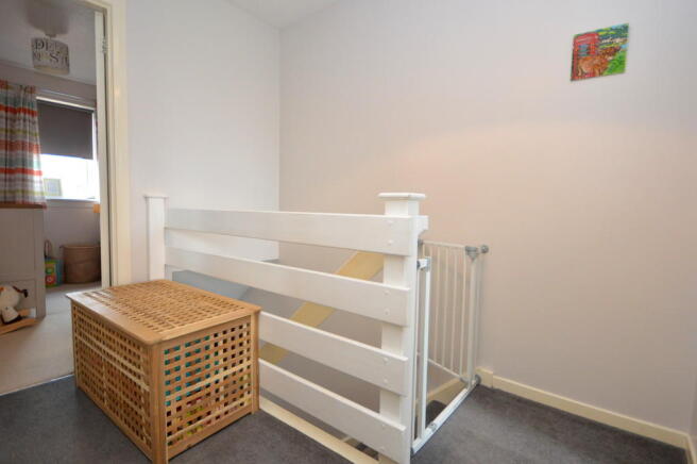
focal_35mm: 15
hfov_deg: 100.4
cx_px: 348
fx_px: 290
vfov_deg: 77.2
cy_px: 232
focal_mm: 10
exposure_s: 1/60
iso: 1000
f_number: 4
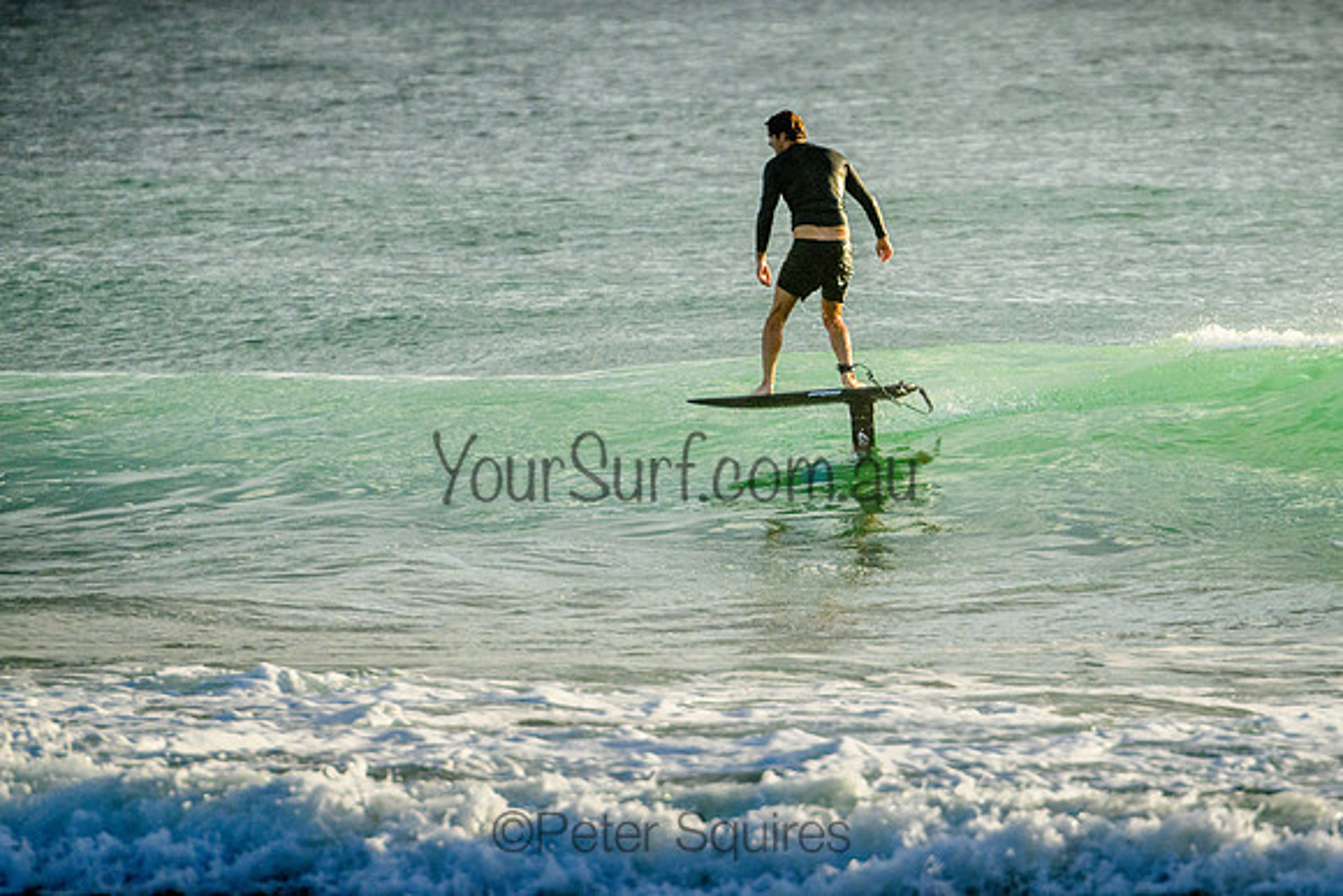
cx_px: 923
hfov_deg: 3.7
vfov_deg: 2.5
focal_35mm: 550
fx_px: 20524
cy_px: 312
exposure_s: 1/3200
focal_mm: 400
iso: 1100
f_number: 5.6
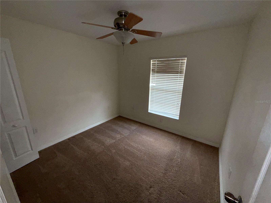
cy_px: 102
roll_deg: -0.8
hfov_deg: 102.1
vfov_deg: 85.7
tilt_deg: -15.0
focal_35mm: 14
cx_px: 136
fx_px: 110
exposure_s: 1/122
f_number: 2.2
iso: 64
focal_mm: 2.22
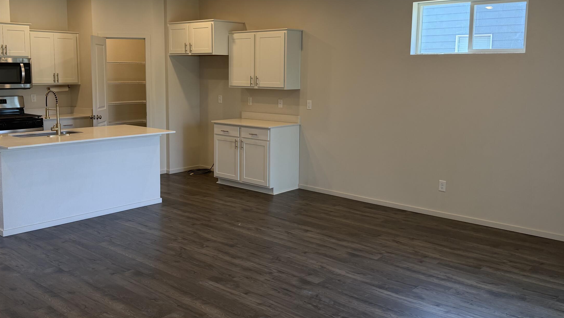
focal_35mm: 36
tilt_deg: -6.9
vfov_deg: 32.8
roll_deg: -0.7
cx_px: 248
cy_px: 131
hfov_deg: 55.1
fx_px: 538
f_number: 1.78
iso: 125
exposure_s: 1/120
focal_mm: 6.76
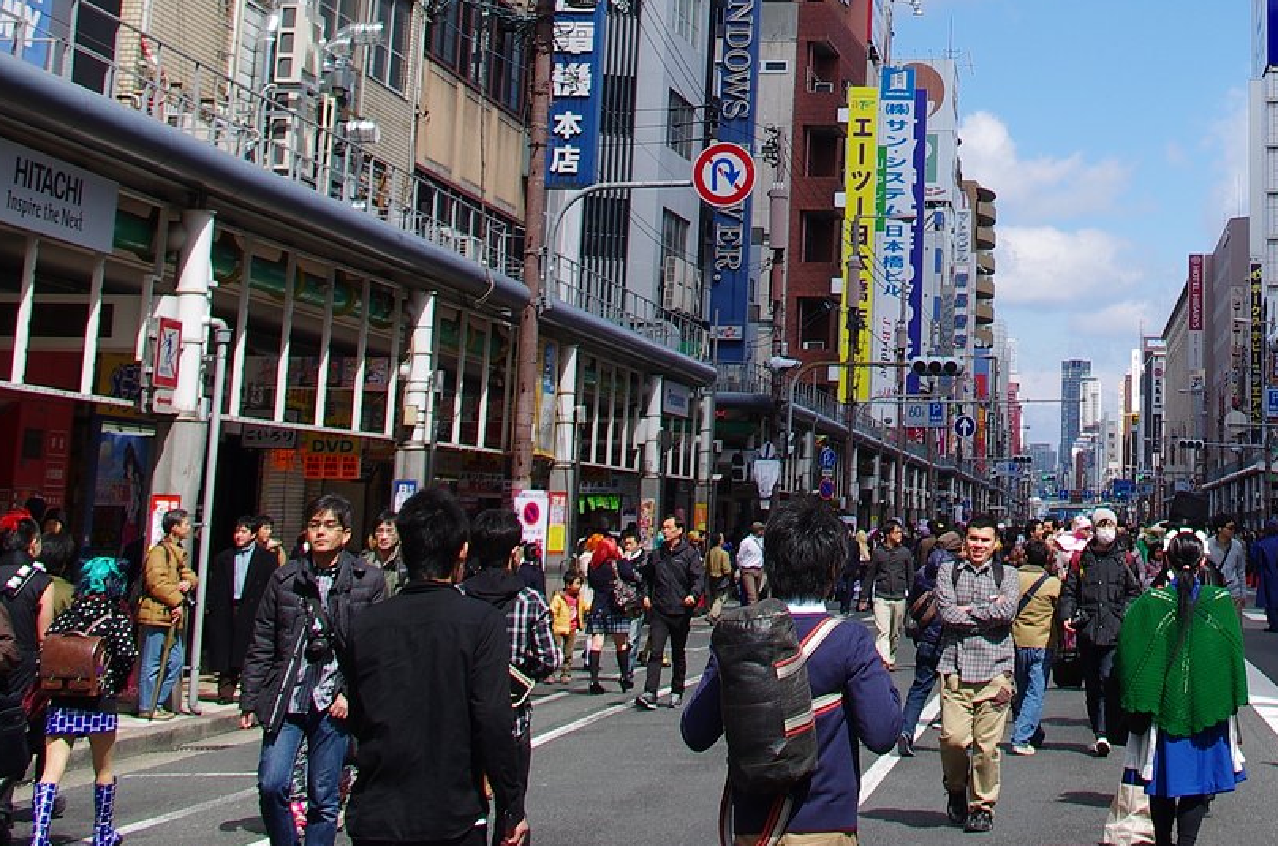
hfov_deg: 25.7
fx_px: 2692
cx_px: 1194
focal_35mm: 76
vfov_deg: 17.0
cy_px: -209
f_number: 7.1
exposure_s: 1/250
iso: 80
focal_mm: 20
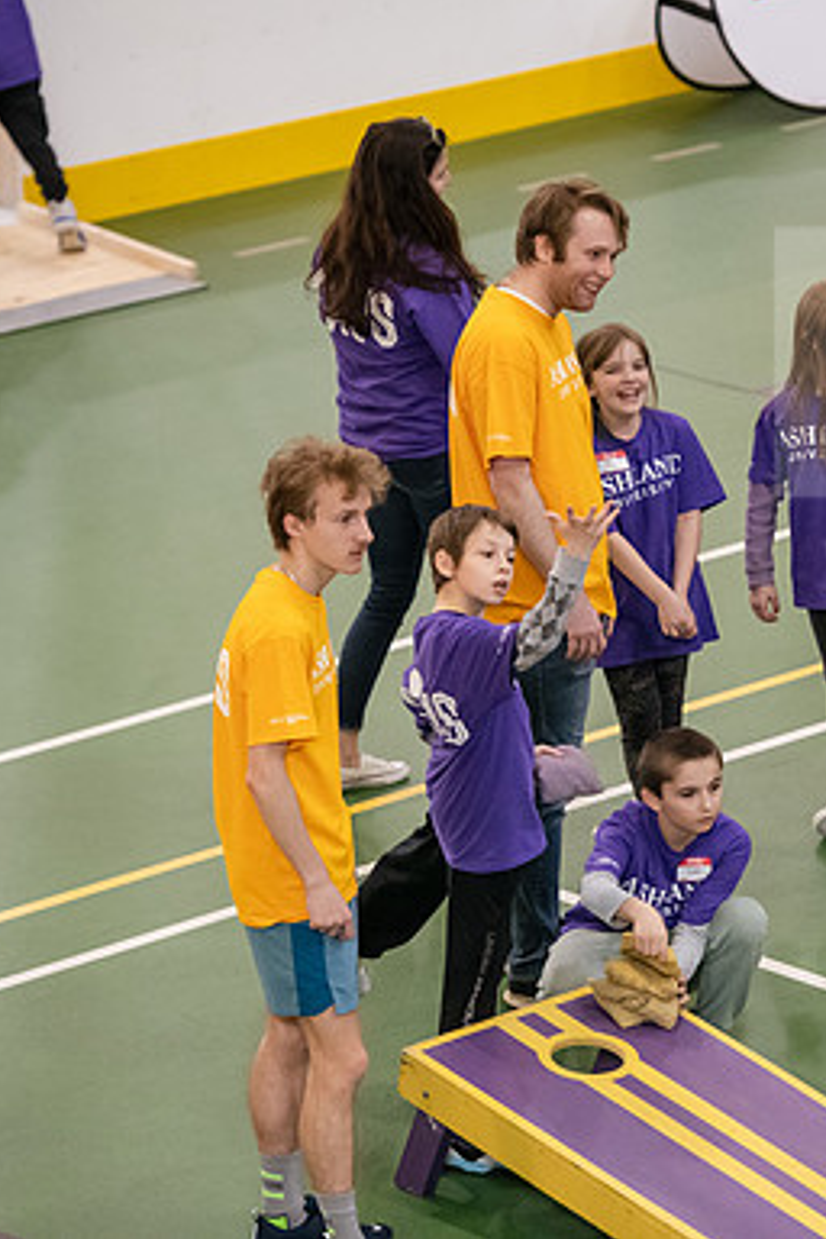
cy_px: 618
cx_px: 678
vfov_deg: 10.9
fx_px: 6504
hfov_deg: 7.3
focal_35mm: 189
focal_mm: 125
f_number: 3.2
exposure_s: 1/200
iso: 3200
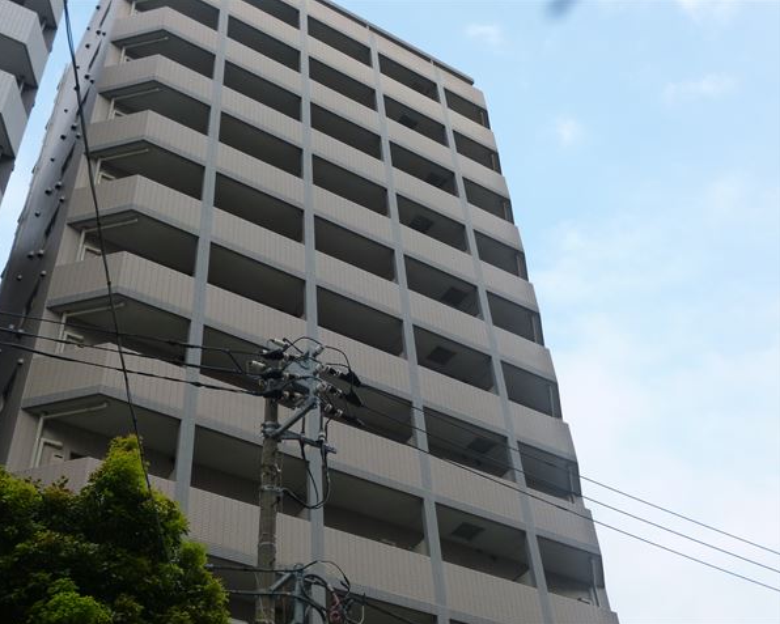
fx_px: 993
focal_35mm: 43
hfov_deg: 42.9
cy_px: 313
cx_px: 368
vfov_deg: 34.9
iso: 160
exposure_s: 1/200
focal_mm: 7.3
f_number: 3.7
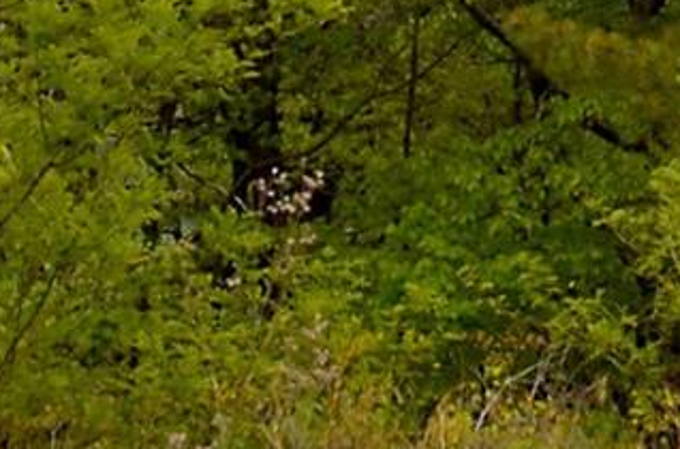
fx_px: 4369
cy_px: -855
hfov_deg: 8.8
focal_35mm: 232
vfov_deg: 5.5
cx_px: 706
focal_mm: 24
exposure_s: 1/250
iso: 100
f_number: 8
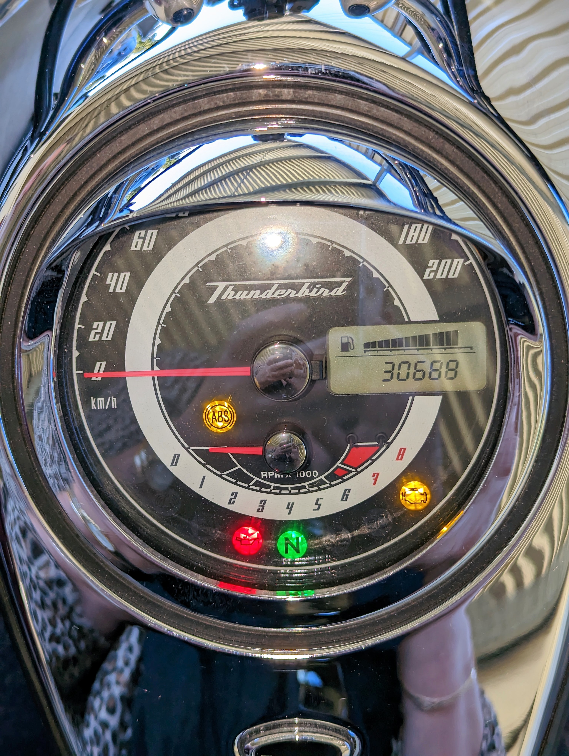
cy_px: 378
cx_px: 284
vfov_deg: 39.6
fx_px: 1049
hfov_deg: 30.3
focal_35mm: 48
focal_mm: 6.81
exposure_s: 1/184
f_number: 1.85
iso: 47
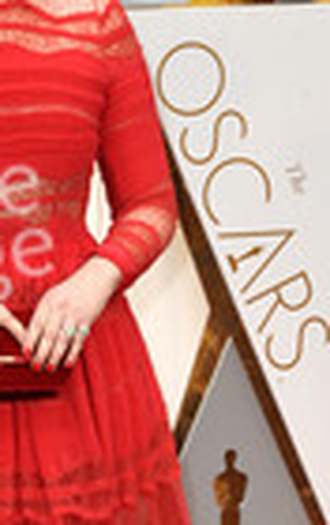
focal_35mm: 227
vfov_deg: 9.2
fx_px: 3253
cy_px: 442
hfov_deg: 5.8
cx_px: -28
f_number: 8
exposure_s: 1/250
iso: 1000
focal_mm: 78
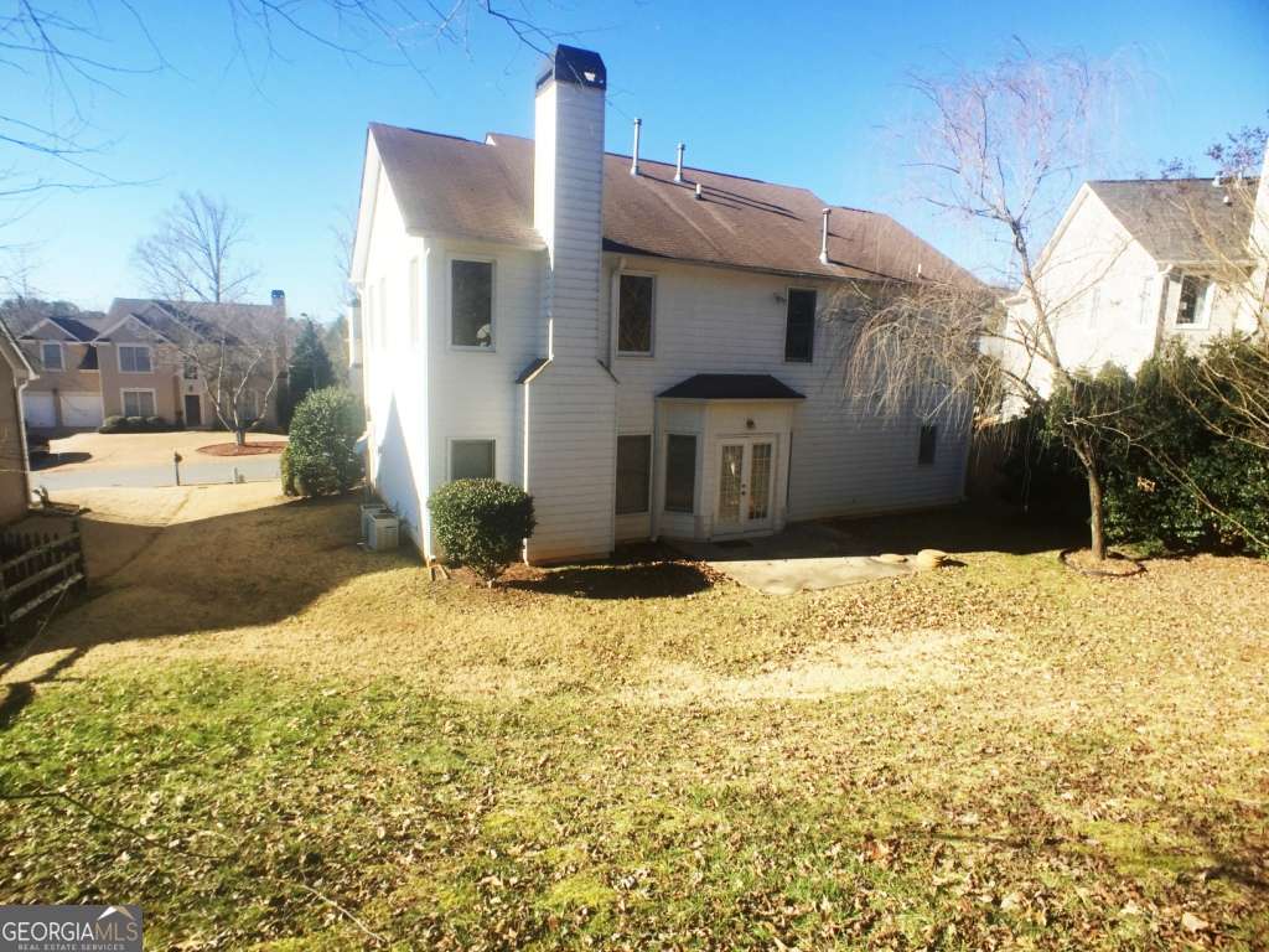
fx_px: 1063
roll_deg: -1.3
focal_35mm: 29
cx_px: 634
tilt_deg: -9.6
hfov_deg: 61.7
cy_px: 476
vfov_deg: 48.2
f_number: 2.2
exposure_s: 1/1163
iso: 32
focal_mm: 4.15
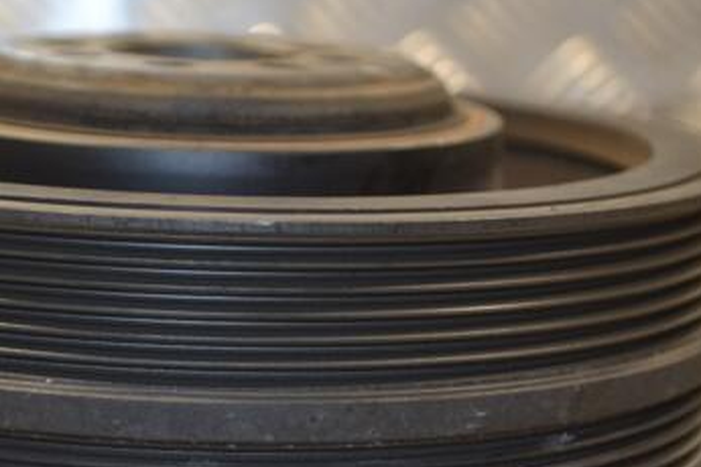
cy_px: 266
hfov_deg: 17.0
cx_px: 185
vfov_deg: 11.4
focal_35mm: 120
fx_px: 2336
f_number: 5.3
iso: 450
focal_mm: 46
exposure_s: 1/60
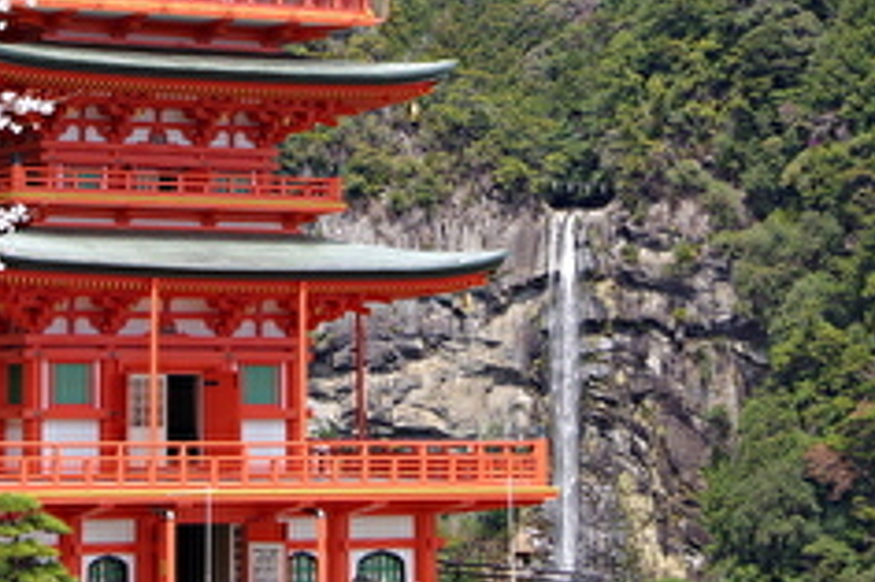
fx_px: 2799
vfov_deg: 11.8
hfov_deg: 17.6
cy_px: 22
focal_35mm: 115
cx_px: 184
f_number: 7.1
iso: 100
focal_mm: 31
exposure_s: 1/200
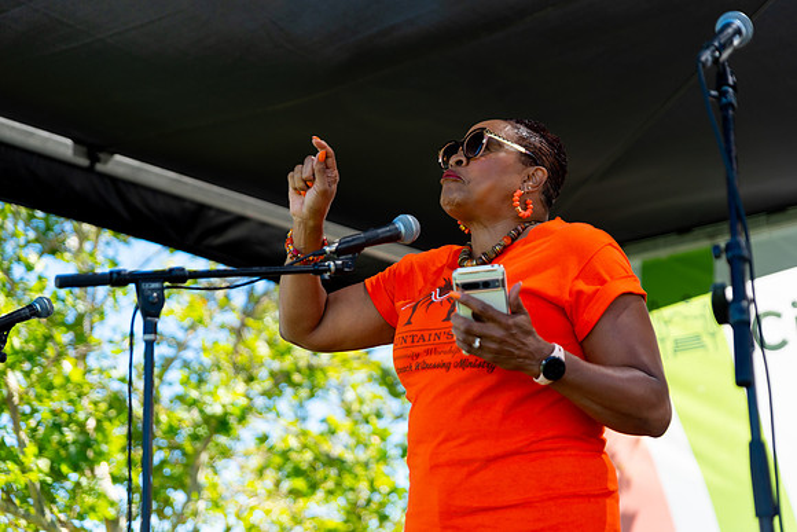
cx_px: 398
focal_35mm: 70
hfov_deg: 28.8
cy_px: 266
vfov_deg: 19.5
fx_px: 1550
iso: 160
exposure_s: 1/1250
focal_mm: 70
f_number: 2.8
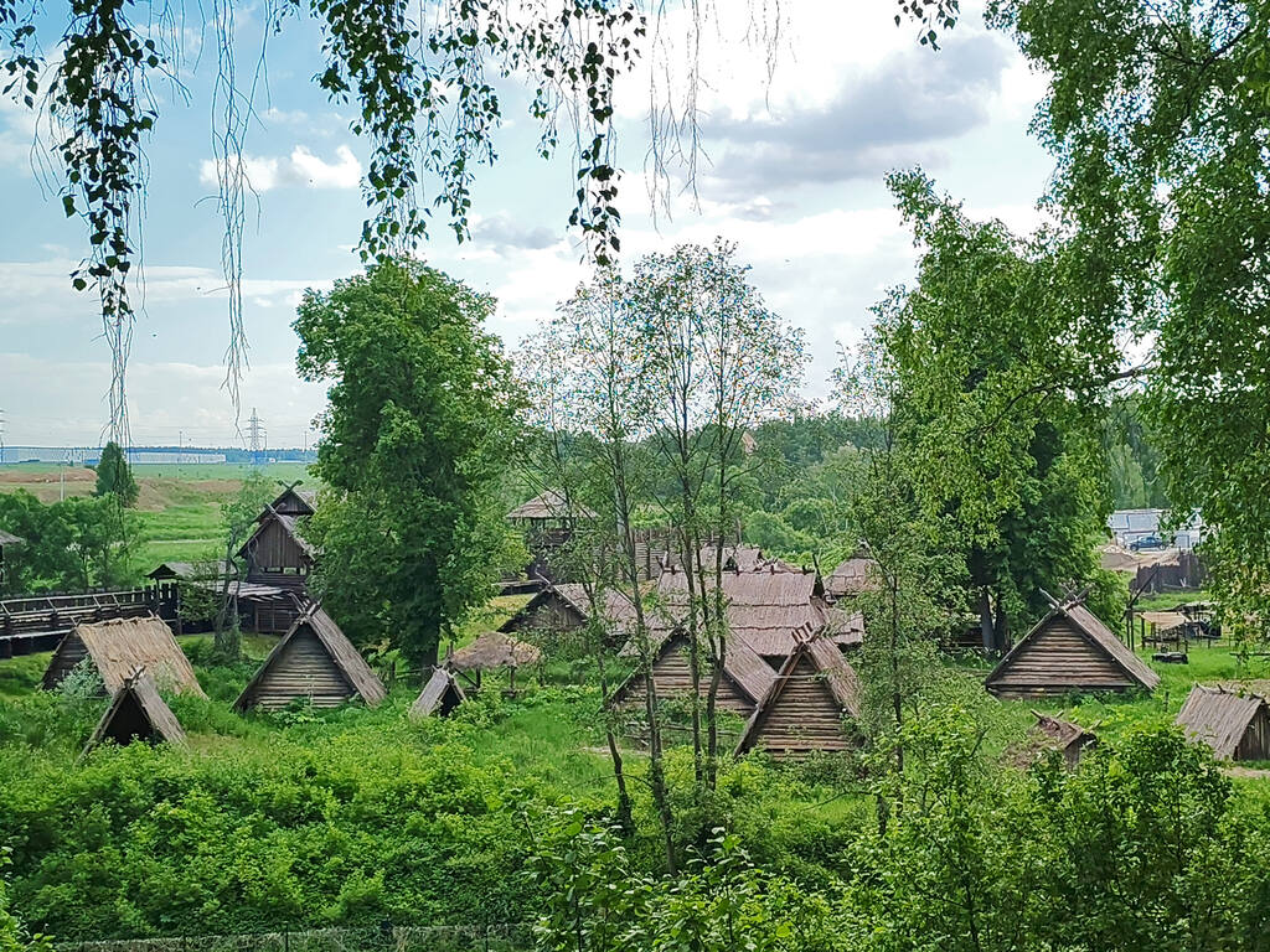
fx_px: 2165
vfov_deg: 24.8
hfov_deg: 32.7
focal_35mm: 59
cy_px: 476
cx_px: 635
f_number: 1.9
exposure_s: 1/330
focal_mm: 6.12
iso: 50
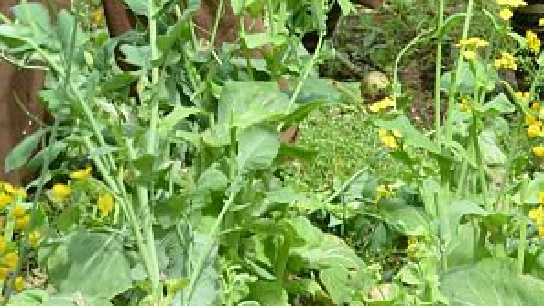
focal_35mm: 393
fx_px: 5668
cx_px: 159
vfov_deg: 3.1
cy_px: -289
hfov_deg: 5.5
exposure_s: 1/250
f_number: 8
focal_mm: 62
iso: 160
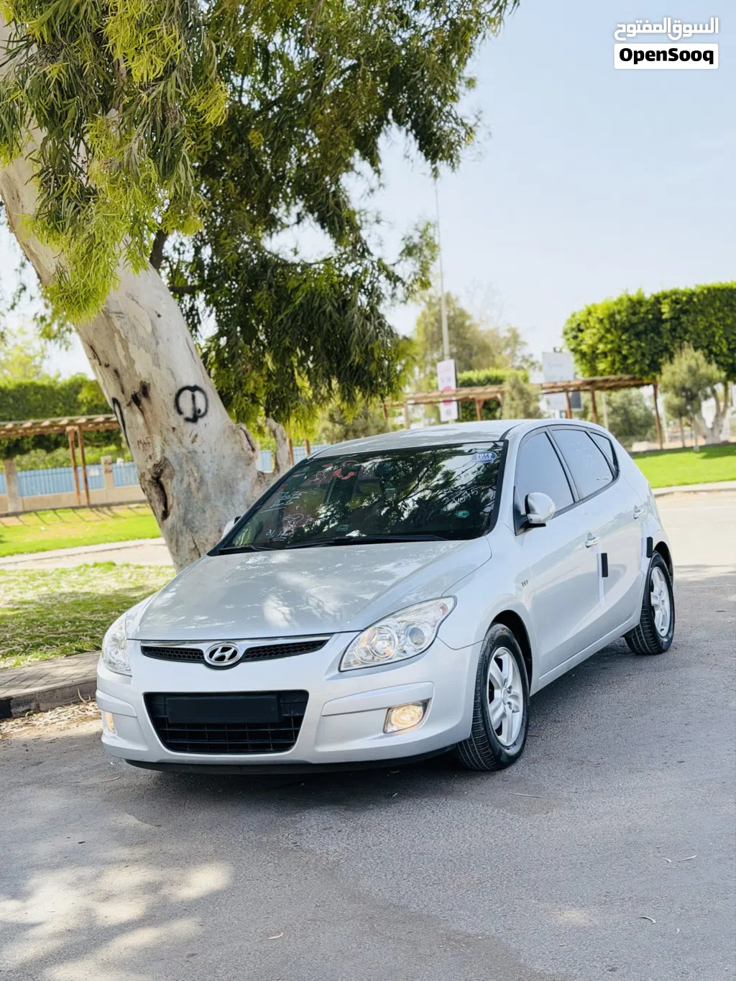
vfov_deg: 39.7
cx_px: 368
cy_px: 490
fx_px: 1361
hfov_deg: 30.3
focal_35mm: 48
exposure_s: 1/3704
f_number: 1.78
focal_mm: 6.76
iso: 80
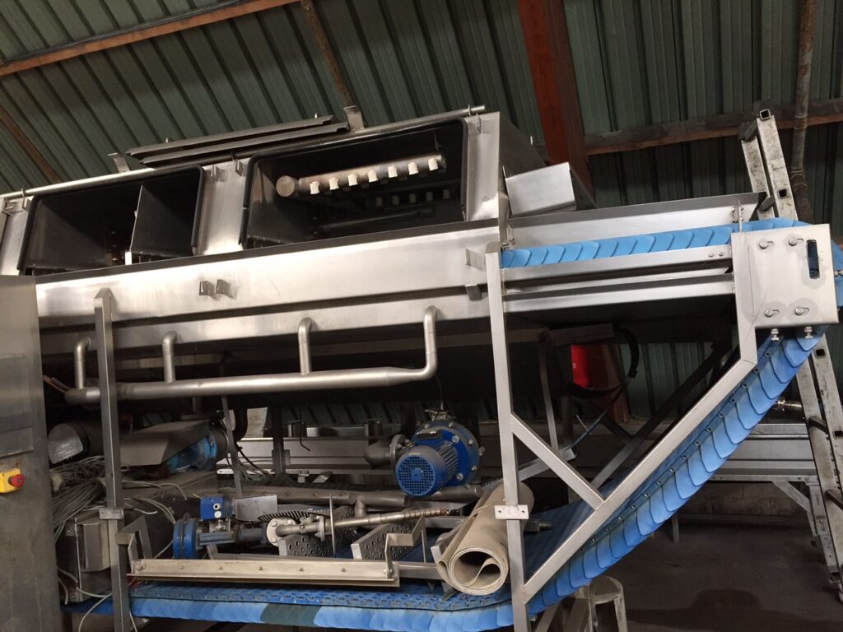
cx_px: 422
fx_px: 706
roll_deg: +4.2
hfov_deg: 61.7
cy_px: 316
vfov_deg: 48.2
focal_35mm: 29
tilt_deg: +0.6
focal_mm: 4.15
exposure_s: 1/30
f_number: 2.2
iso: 50
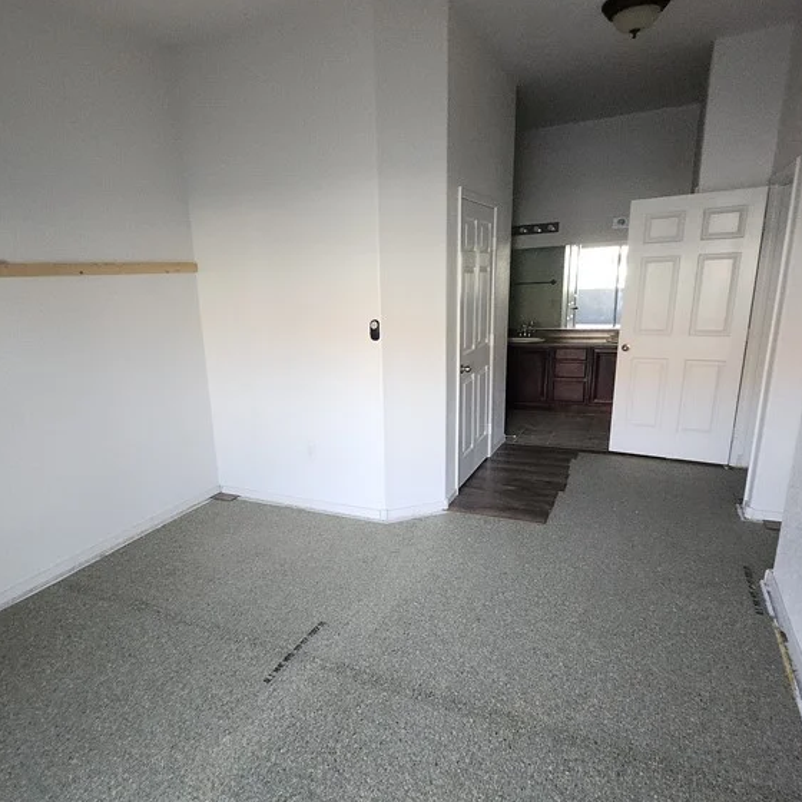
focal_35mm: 21
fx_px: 550
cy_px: 441
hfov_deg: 71.7
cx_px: 342
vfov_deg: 72.0
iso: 400
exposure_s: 1/60
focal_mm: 1.74
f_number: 2.2
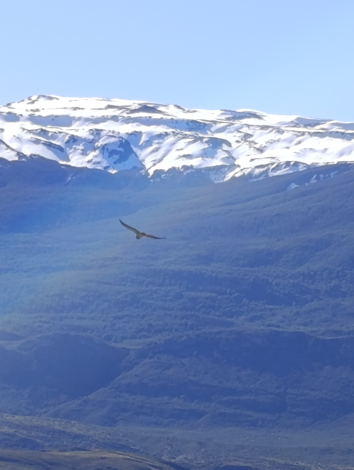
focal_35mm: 213
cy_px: 235
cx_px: 177
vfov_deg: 9.3
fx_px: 2896
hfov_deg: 7.0
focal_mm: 6.14
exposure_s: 1/900
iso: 50
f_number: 1.6
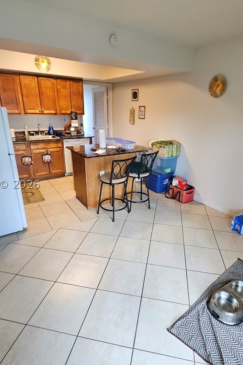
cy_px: 184
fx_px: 192
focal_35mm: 19
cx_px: 138
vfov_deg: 86.9
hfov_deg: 64.3
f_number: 2.2
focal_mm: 1.74
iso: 200
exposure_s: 1/60
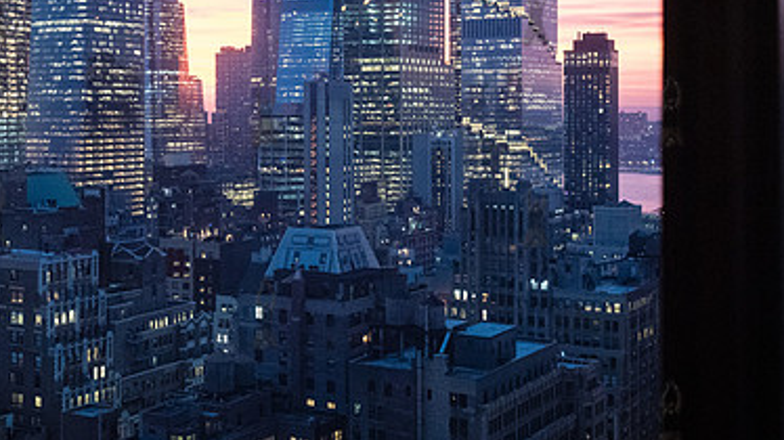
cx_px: 264
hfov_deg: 36.3
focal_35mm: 57
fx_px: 1184
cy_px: 110
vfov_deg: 20.9
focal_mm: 35
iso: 8000
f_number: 5
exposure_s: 1/125
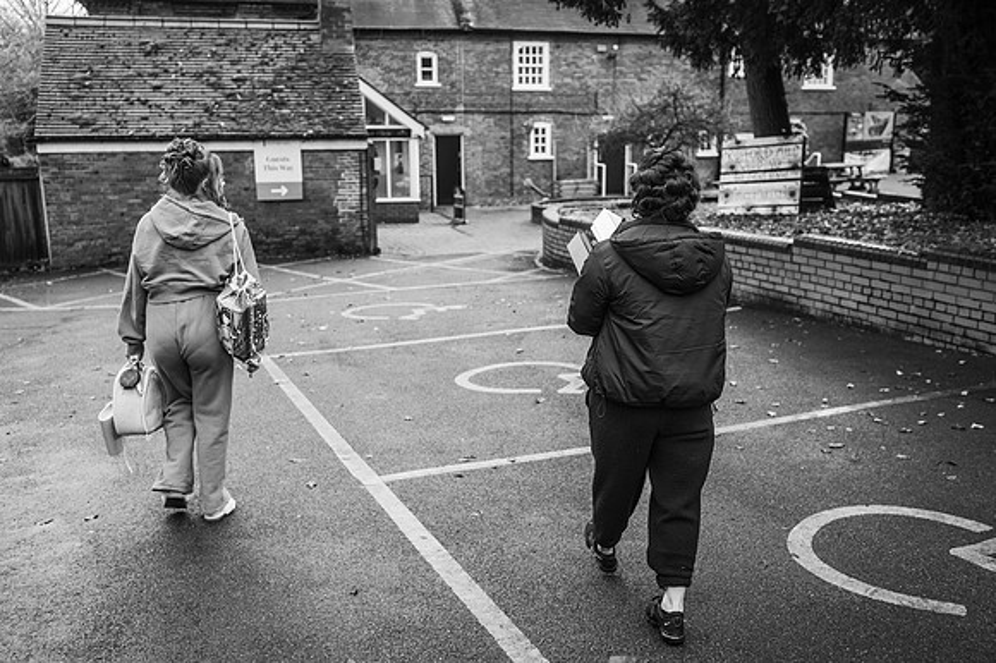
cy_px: 332
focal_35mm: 35
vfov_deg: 37.8
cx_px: 498
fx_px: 968
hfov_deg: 54.5
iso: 200
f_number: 2.8
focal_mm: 35
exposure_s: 1/200
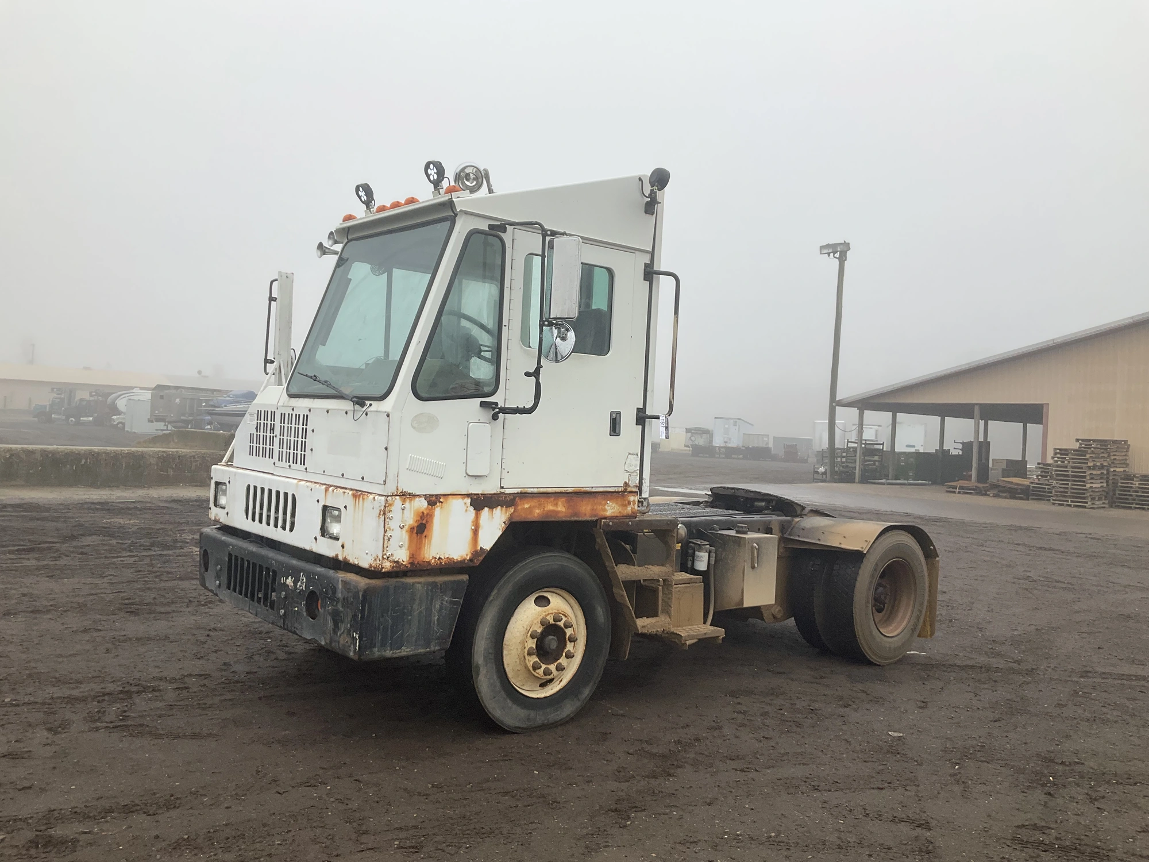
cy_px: 431
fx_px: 963
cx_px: 574
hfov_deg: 61.7
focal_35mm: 29
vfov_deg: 48.2
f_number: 1.8
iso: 25
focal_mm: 3
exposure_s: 1/642
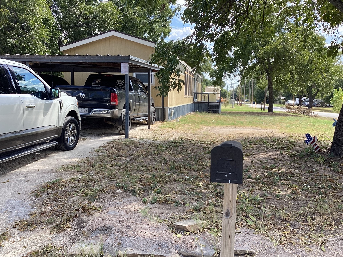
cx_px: 178
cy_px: 129
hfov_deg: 53.9
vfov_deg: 41.8
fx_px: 337
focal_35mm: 34
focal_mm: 3.3
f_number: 2.4
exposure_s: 1/339
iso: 25
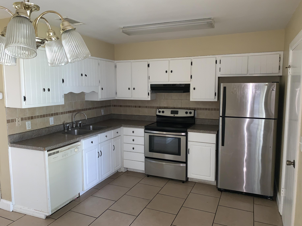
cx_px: 151
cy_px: 113
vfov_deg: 53.1
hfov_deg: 67.3
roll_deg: +0.5
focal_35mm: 26
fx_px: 227
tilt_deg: -7.1
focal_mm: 4.25
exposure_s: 1/17
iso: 80
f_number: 1.8
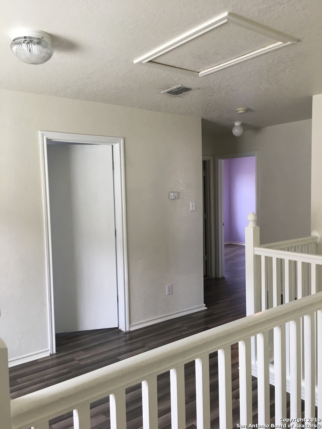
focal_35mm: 29
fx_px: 360
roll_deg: +2.9
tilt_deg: -3.8
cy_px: 214
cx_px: 161
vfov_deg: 61.7
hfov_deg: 48.2
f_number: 2.2
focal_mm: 4.15
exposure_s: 1/40
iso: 25
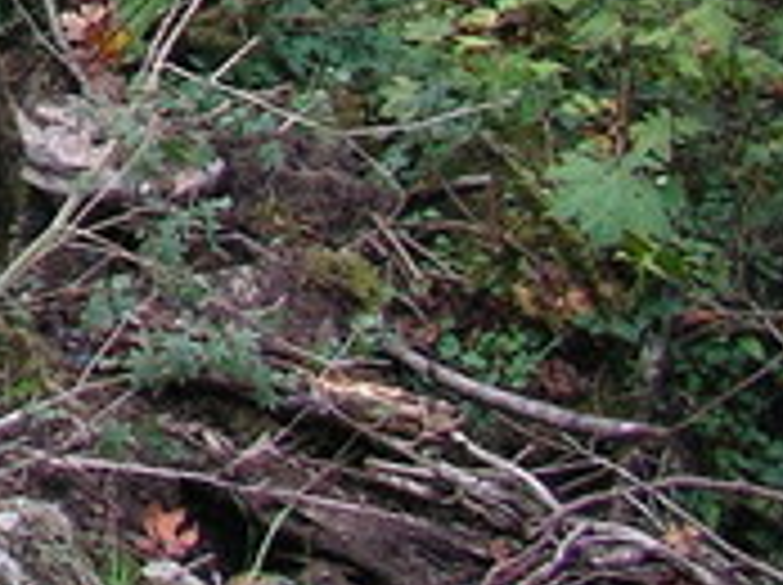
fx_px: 3840
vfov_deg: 8.3
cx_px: -918
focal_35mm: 170
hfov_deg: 10.4
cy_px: -562
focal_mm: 5.7
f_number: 2.8
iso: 100
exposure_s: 1/50
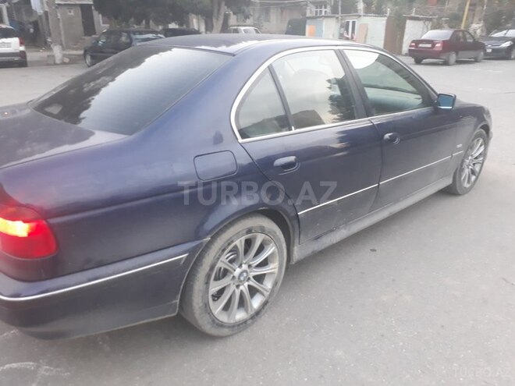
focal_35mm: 27
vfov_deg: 51.4
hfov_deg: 65.3
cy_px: 193
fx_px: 402
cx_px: 258
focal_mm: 3.6
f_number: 1.9
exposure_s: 1/33
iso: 200
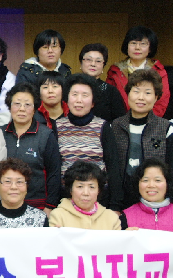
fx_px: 589
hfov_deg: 14.5
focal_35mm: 78
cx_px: -151
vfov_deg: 26.5
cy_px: 150
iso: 400
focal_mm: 18
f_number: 3.5
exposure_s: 1/15
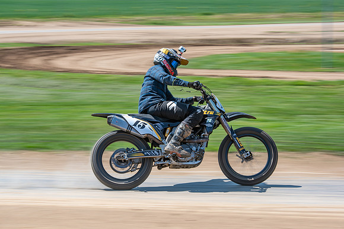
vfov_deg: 13.7
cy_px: 114
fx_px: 956
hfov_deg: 20.4
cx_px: 172
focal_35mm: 100
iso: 100
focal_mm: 100
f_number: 8
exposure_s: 1/125
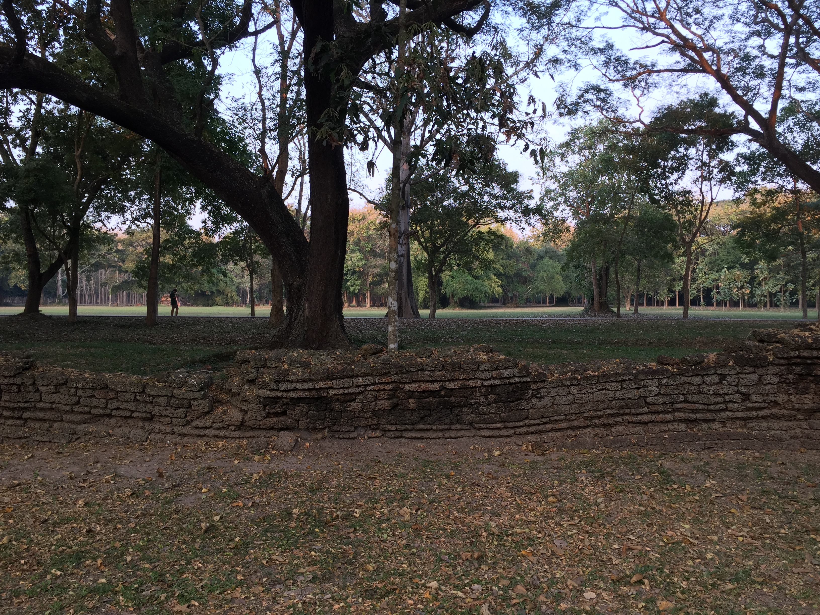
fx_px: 687
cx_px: 410
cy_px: 308
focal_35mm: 29
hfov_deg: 61.7
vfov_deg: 48.2
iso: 32
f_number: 2.2
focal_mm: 4.15
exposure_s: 1/60
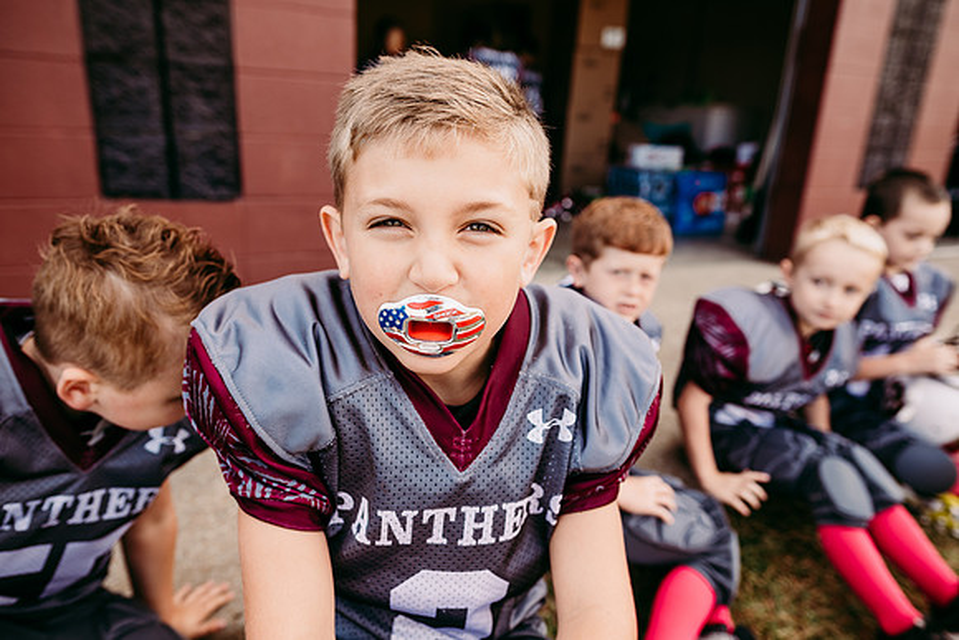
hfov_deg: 73.7
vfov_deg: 53.2
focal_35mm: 24
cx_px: 480
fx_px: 639
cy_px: 320
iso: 160
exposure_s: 1/400
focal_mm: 24
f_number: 3.5
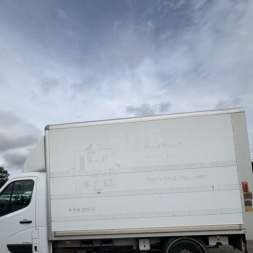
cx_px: 109
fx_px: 174
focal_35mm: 21
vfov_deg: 69.0
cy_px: 178
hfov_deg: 71.8
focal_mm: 2.22
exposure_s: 1/3717
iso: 50
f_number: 2.2
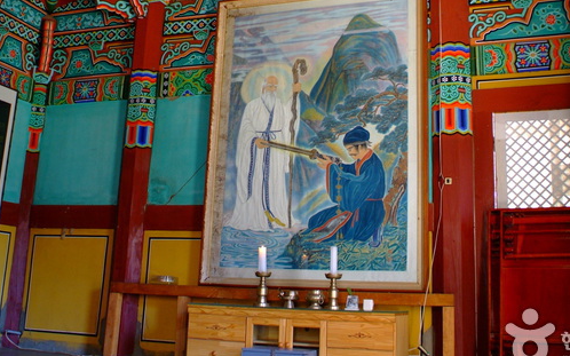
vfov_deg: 29.6
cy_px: 114
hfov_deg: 46.2
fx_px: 668
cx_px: 294
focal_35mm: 43
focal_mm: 20
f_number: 3.3
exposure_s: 1/45
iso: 800
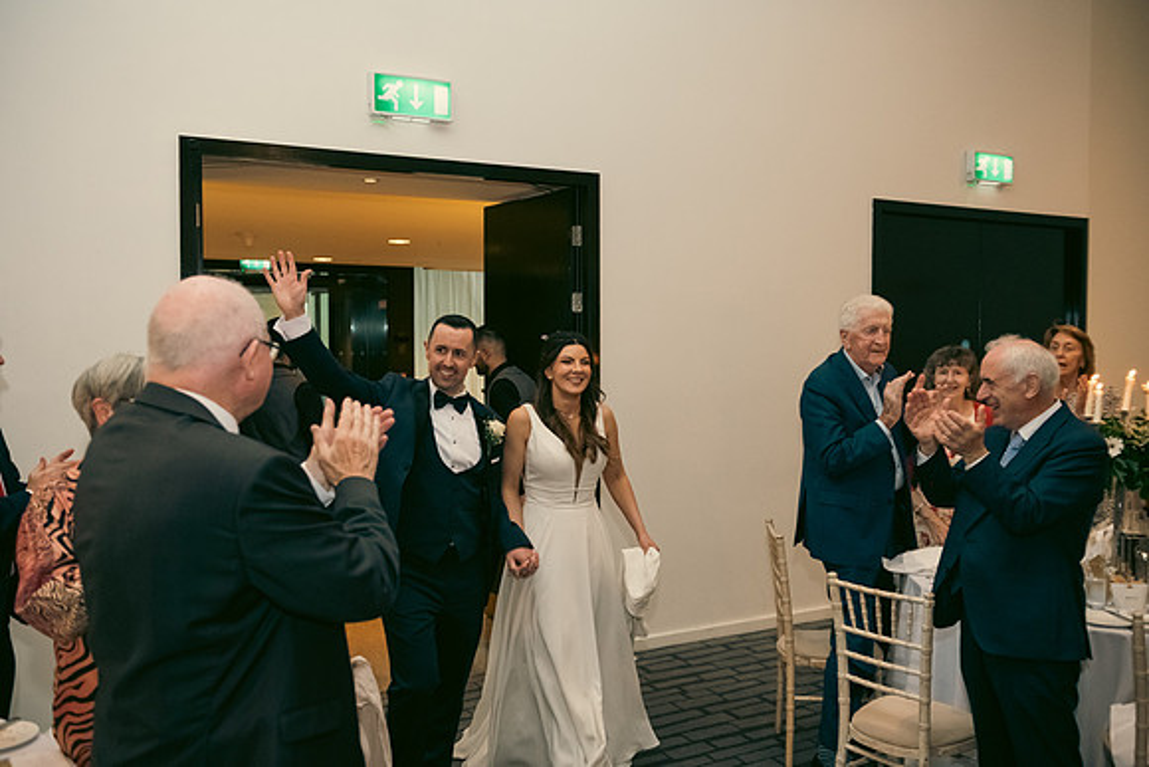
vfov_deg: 38.9
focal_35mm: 34
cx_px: 574
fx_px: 1085
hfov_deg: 55.8
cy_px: 384
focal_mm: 34
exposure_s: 1/160
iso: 2000
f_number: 3.5
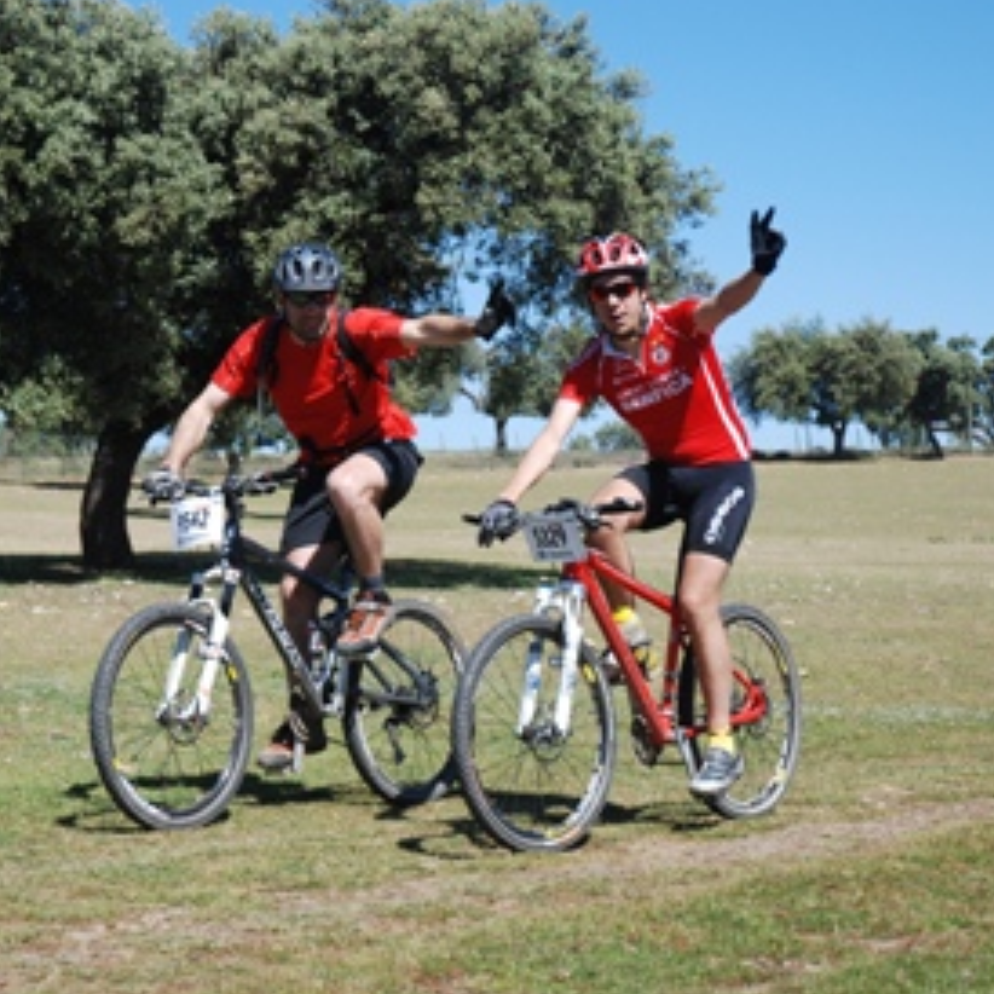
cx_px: 395
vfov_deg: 18.9
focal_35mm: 92
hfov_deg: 18.9
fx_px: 2989
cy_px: 468
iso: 200
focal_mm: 44
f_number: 4.5
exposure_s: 1/800
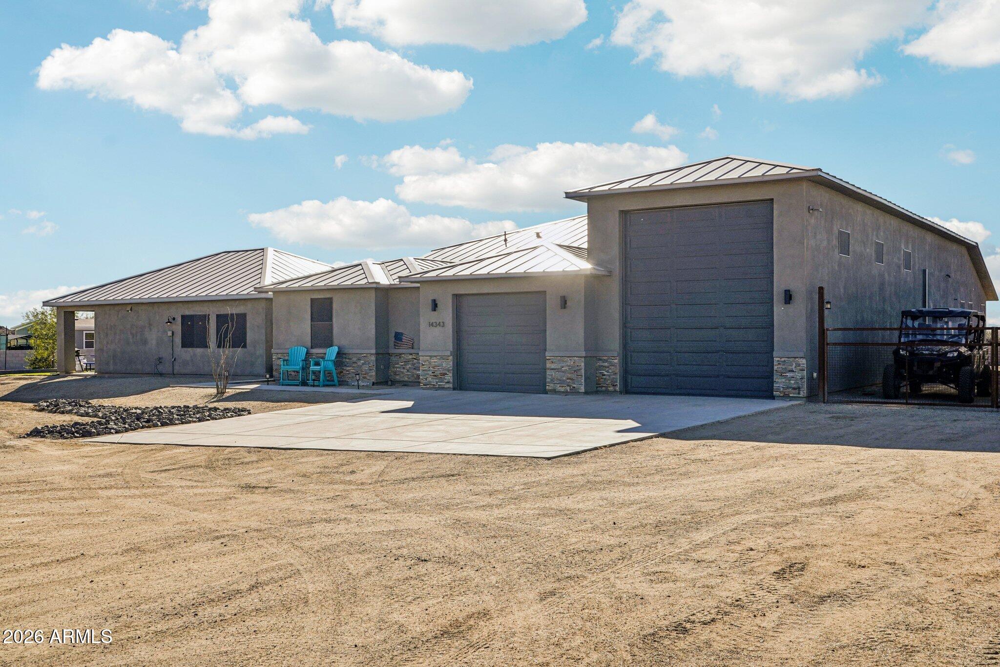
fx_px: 972
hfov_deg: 54.4
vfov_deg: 37.8
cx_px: 500
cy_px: 334
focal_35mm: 35
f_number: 10
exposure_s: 1/1000
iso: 400
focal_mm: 35
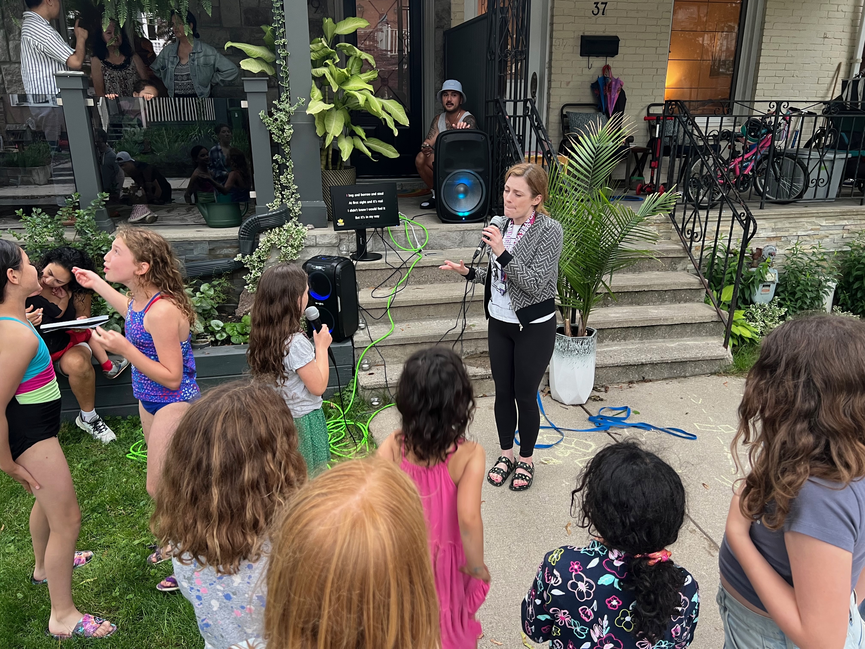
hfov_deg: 67.3
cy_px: 324
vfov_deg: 53.1
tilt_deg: -18.5
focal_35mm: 26
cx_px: 432
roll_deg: -0.1
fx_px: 650
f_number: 1.5
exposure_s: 1/66
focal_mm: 5.7
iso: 125
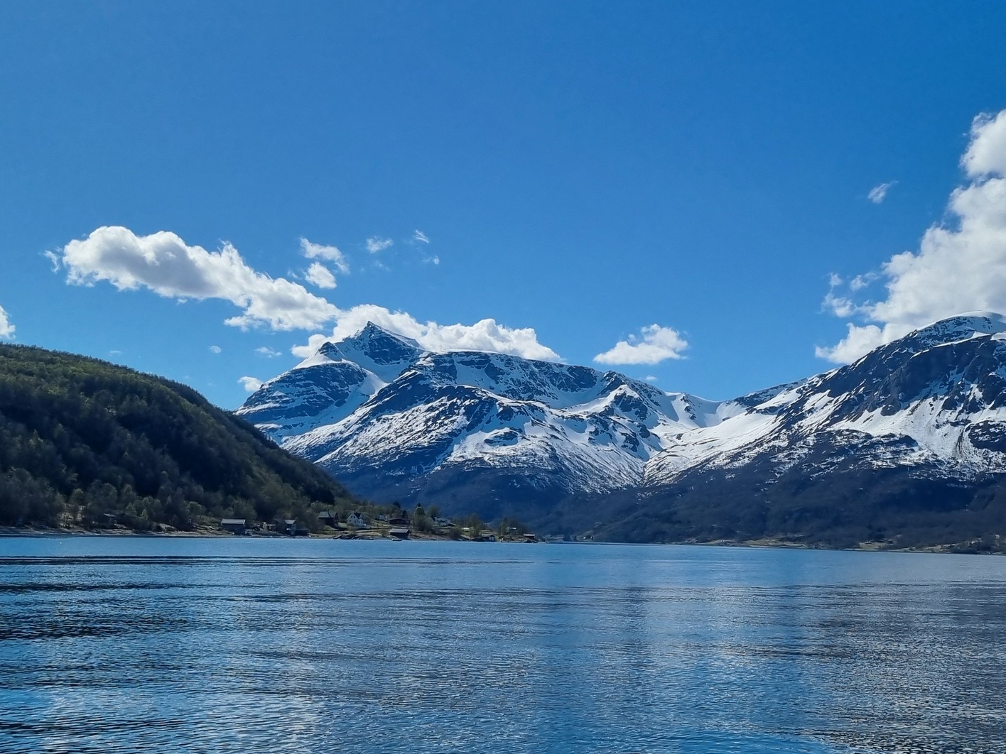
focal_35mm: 47
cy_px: 420
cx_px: 554
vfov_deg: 30.9
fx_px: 1366
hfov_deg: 40.4
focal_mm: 5.4
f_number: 1.8
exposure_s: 1/6304
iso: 50
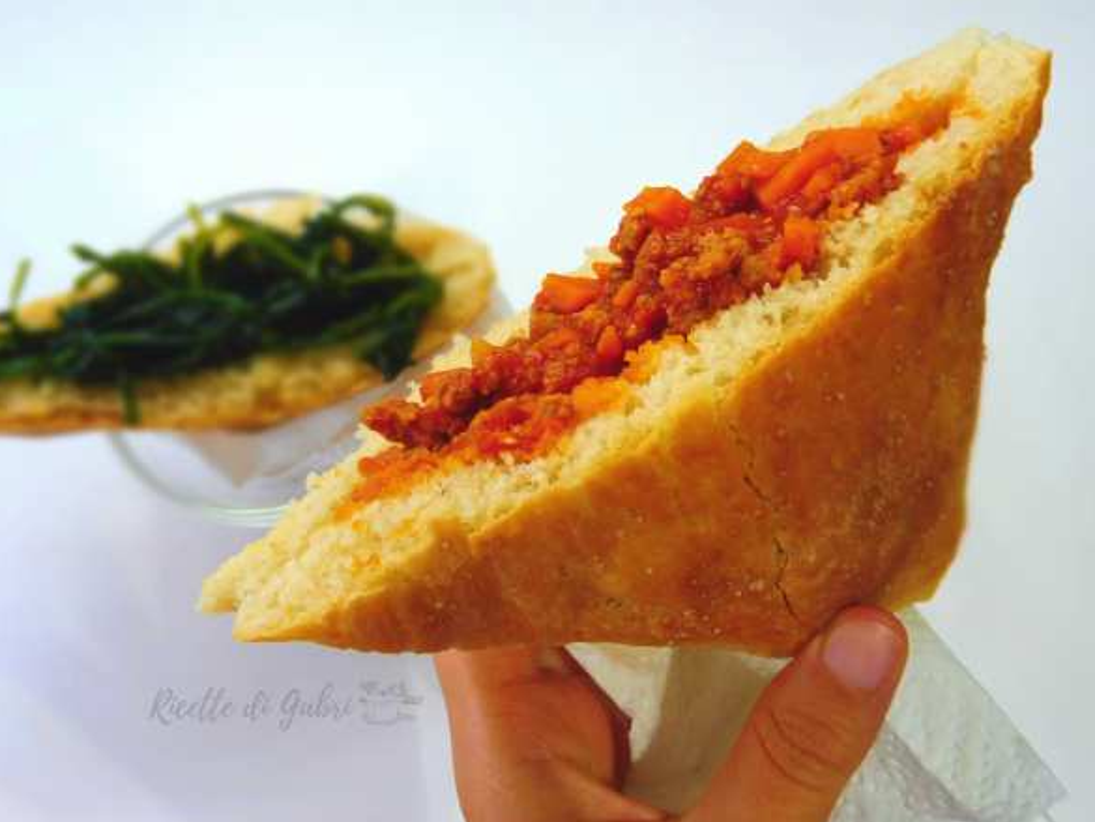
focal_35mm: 40
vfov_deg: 36.0
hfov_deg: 46.8
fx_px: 1266
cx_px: 554
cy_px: 419
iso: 400
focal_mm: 6.9
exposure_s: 1/15
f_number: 3.9
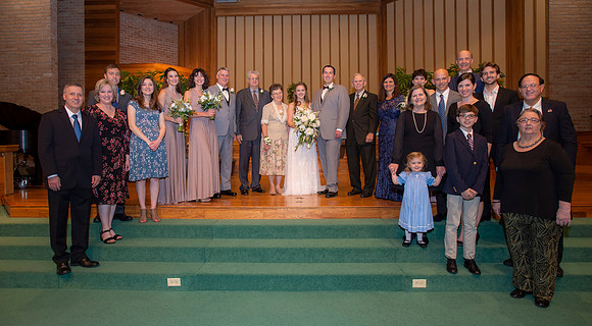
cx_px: 286
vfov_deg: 51.3
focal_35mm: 22
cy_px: 151
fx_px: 340
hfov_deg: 82.1
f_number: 3.5
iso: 800
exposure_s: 1/160
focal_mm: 19
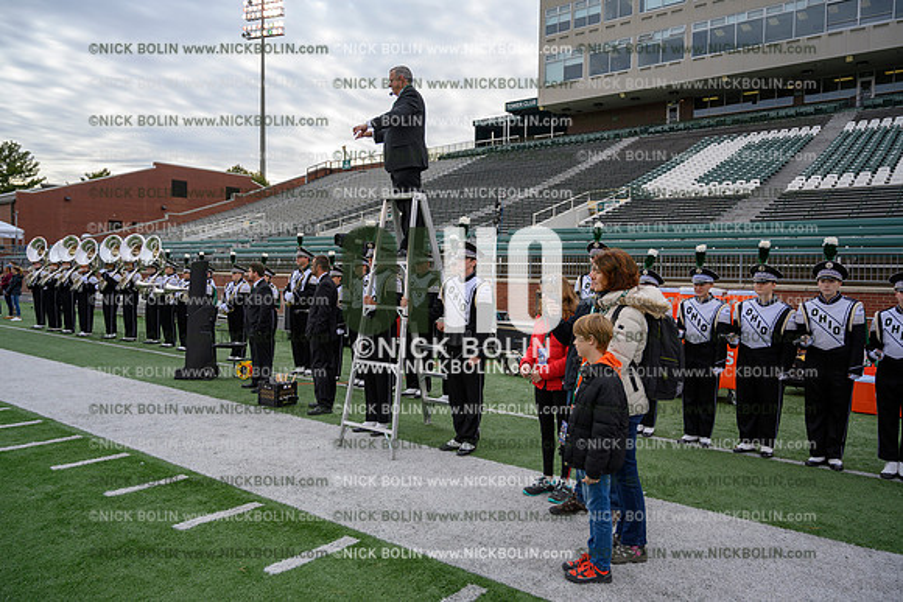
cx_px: 452
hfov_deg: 67.4
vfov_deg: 48.0
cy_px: 301
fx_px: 677
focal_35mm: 27
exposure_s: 1/500
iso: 125
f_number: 4
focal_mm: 27
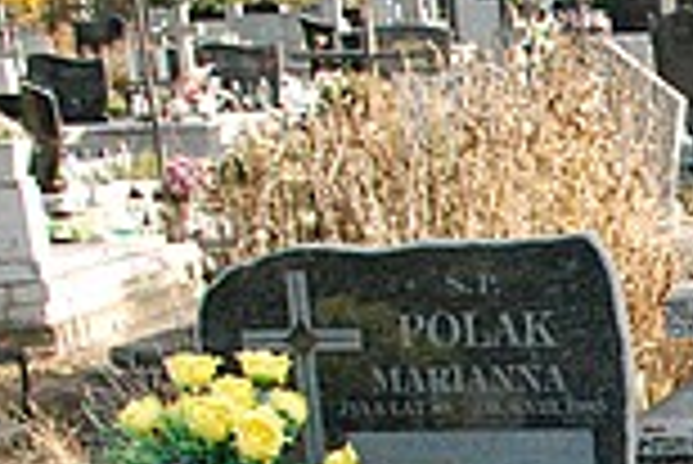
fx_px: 2158
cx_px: 1296
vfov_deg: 11.7
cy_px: 689
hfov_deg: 15.4
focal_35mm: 112
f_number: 10
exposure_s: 1/400
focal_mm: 18
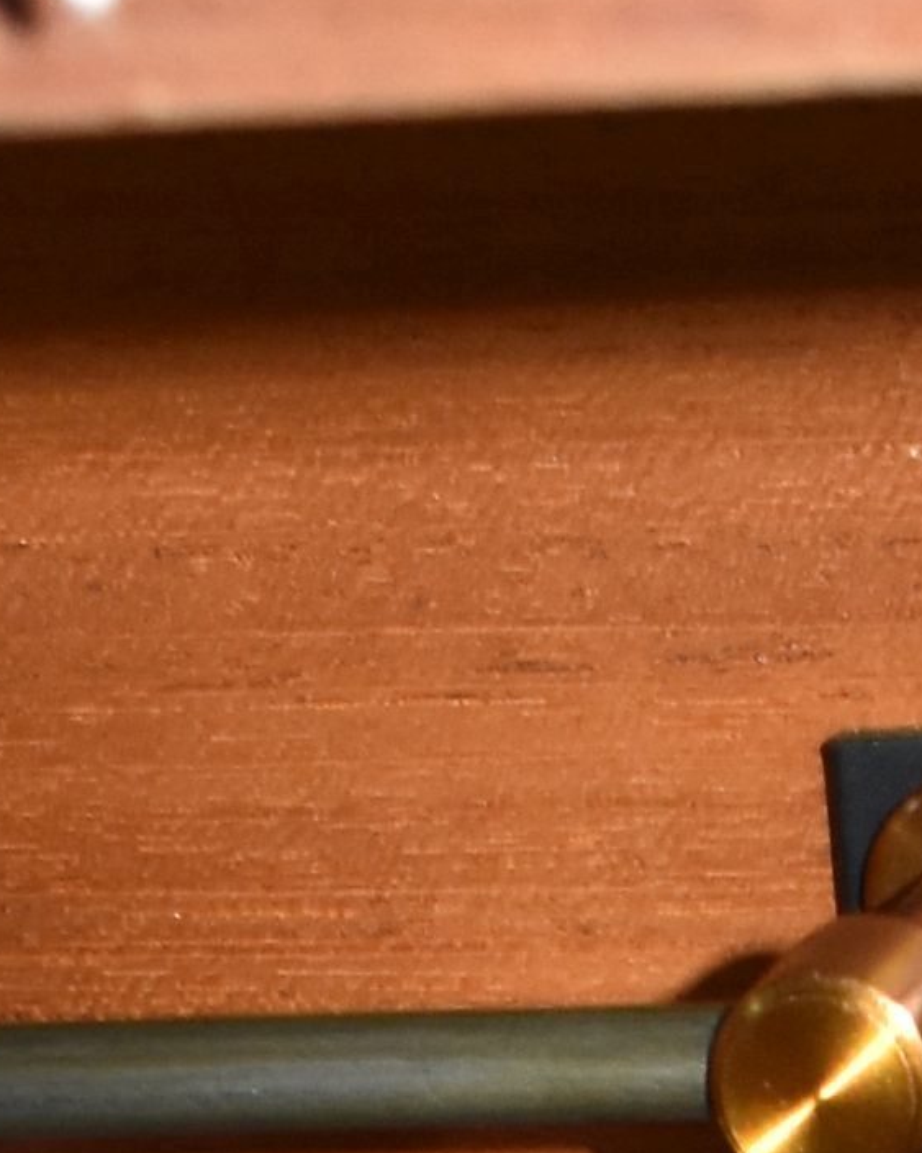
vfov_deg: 7.0
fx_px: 8188
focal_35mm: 240
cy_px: 3690
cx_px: 1418
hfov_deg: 6.4
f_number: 7.1
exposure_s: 1/60
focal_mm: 20
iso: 800
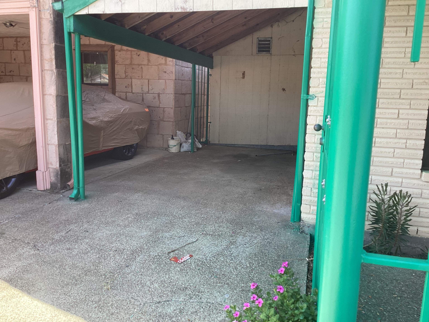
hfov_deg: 58.4
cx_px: 214
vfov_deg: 45.4
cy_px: 161
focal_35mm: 31
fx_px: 384
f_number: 2.4
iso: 25
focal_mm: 3.3
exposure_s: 1/120
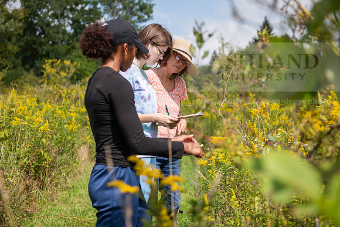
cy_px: 114
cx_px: 170
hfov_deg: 34.5
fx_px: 548
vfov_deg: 23.4
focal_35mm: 58
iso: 50
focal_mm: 58
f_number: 3.5
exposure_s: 1/500
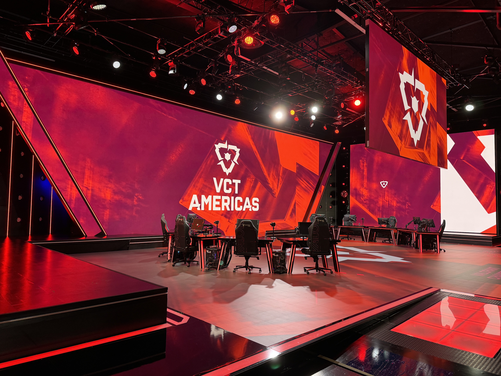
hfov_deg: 71.6
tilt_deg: +3.1
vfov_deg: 56.8
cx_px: 250
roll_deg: -1.2
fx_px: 347
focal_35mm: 24
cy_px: 188
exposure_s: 1/100
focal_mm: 6.86
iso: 160
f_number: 1.78
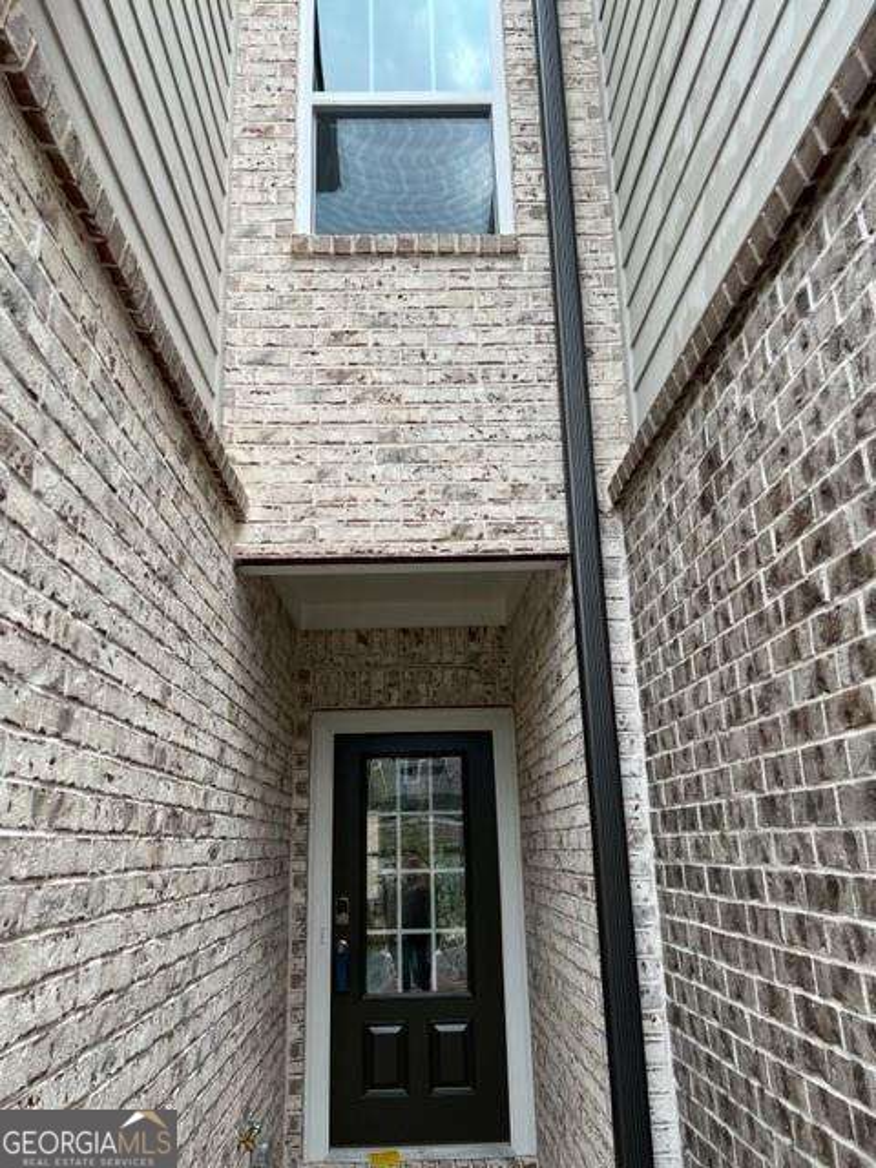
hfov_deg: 53.1
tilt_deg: +19.5
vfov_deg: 67.3
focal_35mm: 26
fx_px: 877
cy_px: 584
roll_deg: +1.4
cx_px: 438
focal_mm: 5.7
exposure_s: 1/833
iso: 50
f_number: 1.5
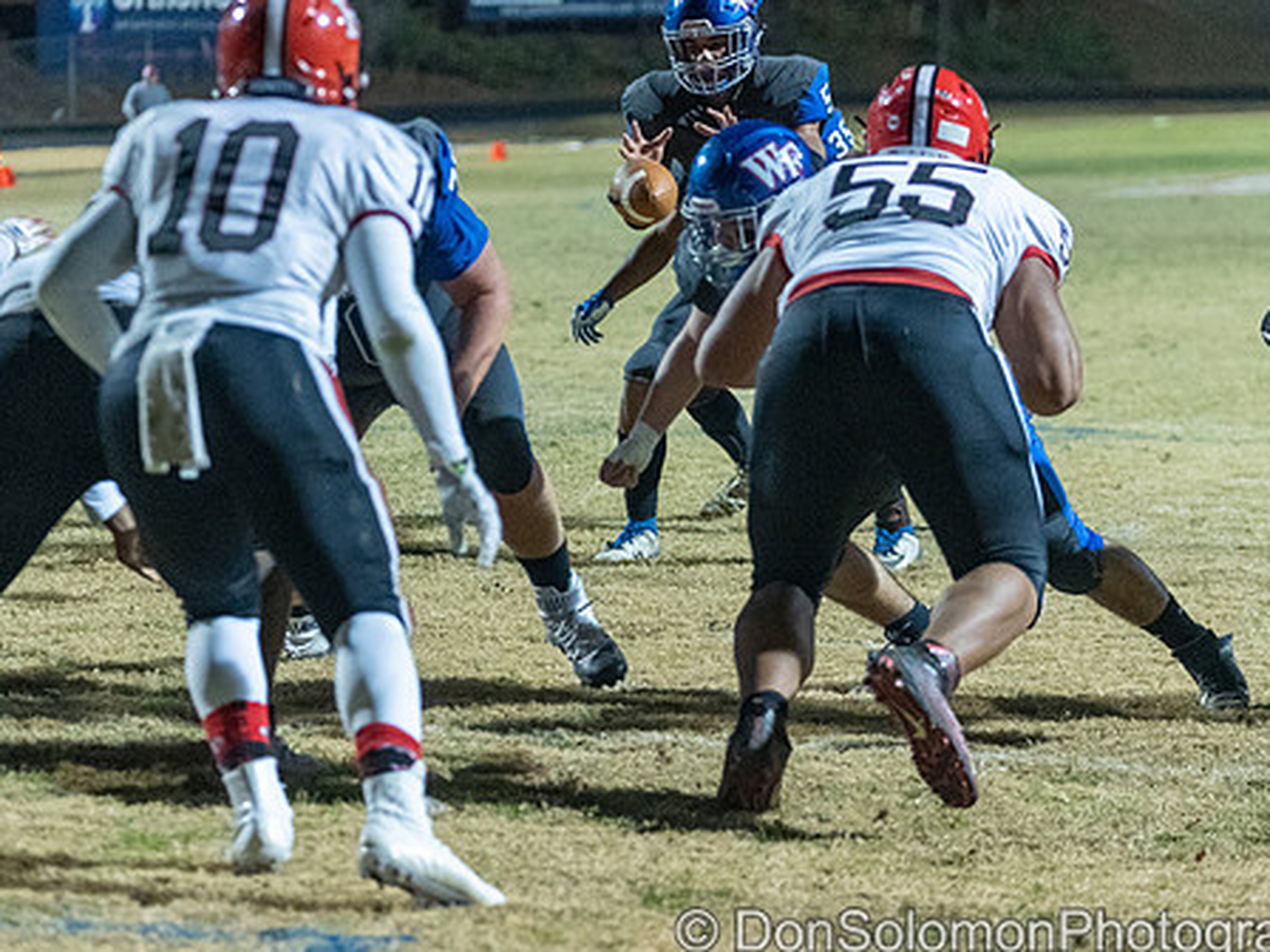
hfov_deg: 12.7
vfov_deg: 9.6
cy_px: 374
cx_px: 612
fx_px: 5687
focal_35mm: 155
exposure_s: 1/800
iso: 10000
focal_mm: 109
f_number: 2.8
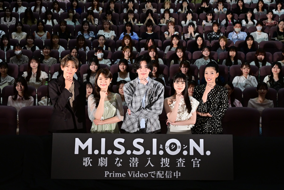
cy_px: 95
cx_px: 142
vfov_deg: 26.0
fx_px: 410
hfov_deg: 38.2
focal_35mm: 52
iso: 1600
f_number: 6.3
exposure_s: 1/200
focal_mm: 35
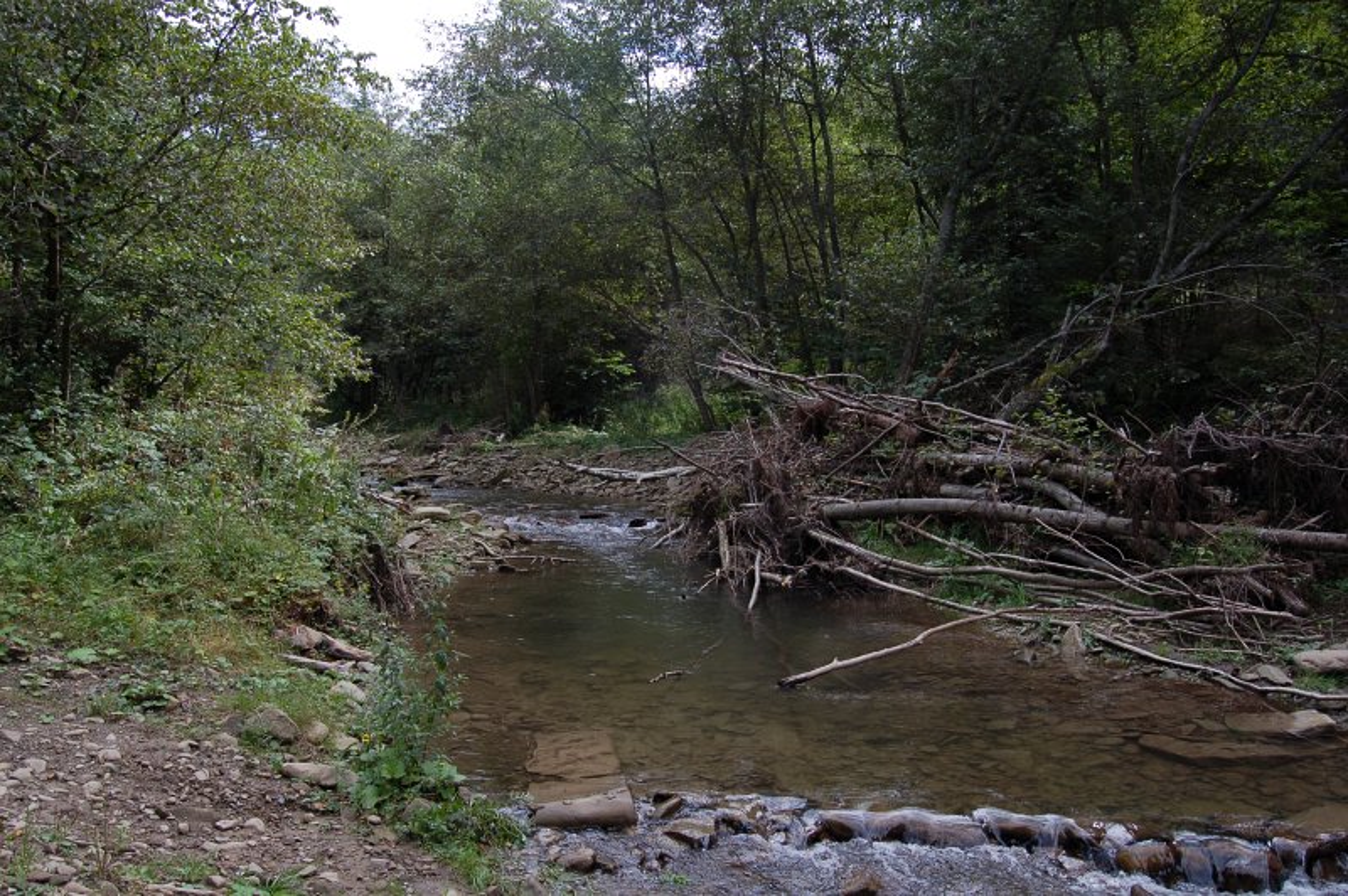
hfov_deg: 62.0
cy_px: 448
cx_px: 674
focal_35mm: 30
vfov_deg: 43.5
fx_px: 1122
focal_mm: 20
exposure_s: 1/125
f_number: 8
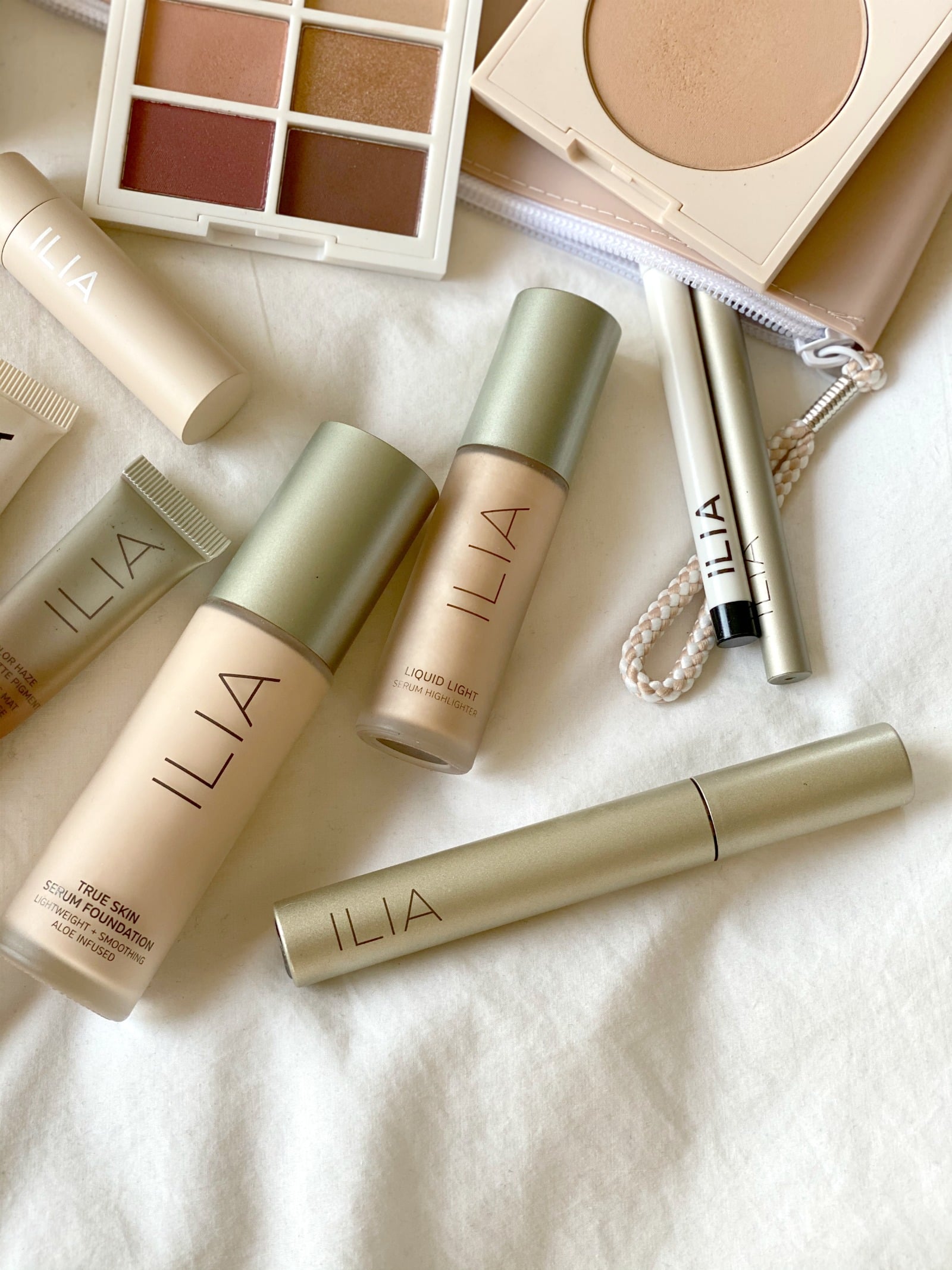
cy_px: 635
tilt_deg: -73.4
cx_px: 476
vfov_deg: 36.8
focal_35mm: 52
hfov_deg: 28.0
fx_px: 1907
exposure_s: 1/122
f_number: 2
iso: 50
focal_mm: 6
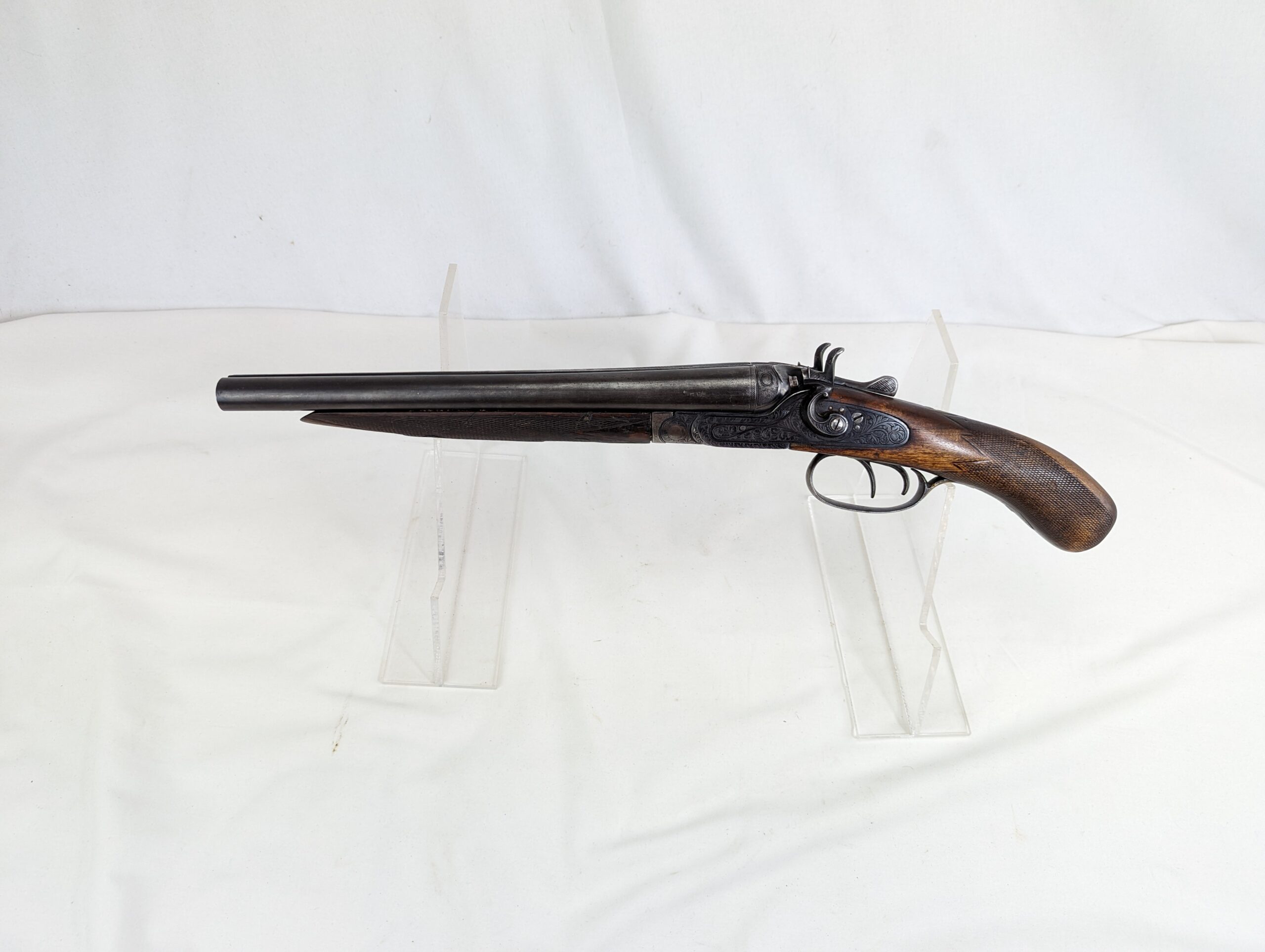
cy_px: 476
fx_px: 878
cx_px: 632
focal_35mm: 24
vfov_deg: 56.9
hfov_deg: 71.5
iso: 113
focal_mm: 6.81
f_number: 1.85
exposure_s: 1/248
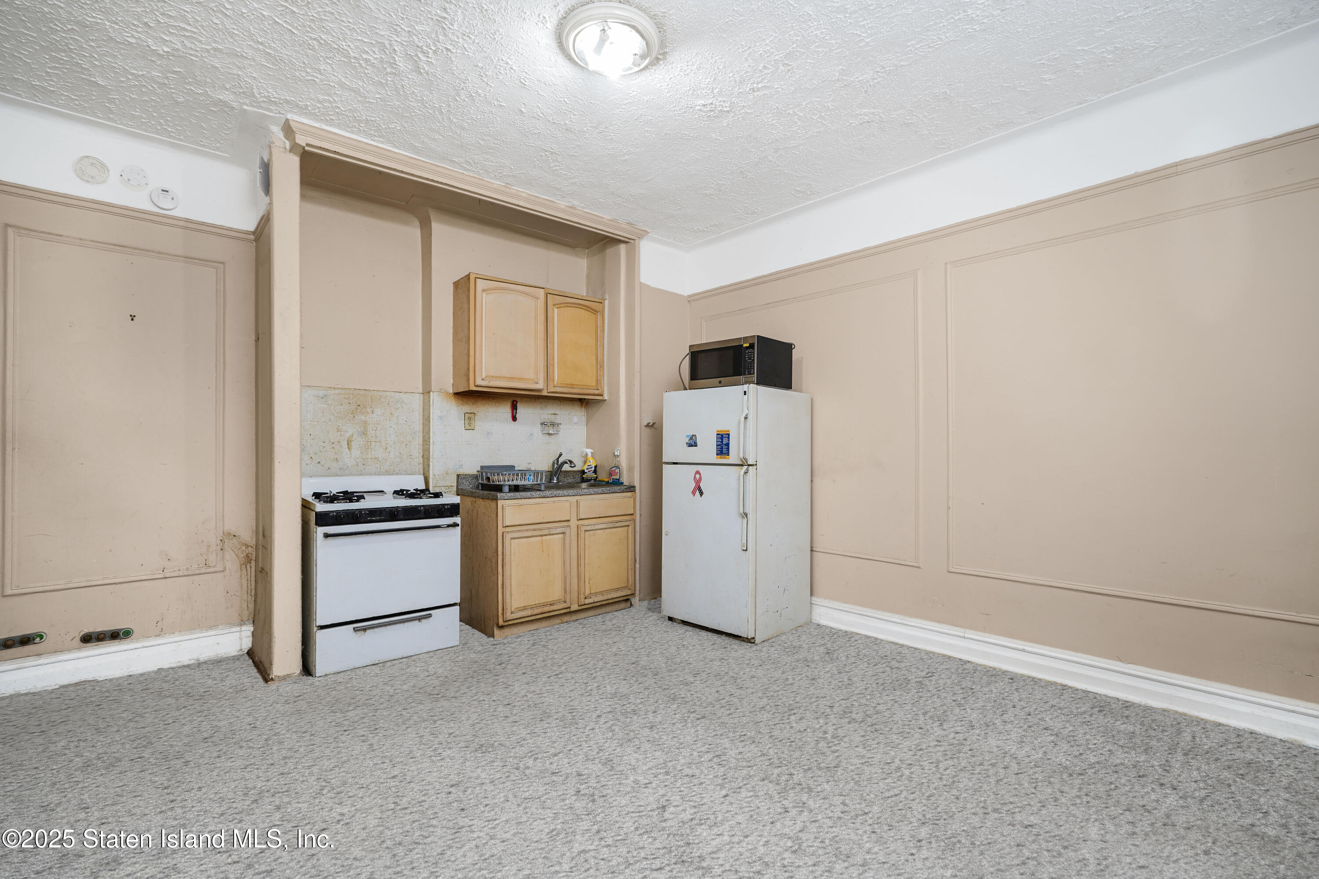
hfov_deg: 96.7
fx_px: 586
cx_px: 660
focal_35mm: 16
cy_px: 440
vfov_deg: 73.7
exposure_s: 1/8
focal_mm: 16
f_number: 4
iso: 50
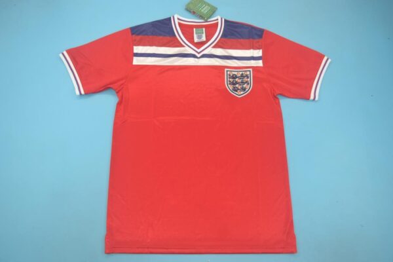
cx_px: 196
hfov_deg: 57.2
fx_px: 360
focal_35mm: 33
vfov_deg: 40.0
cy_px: 131
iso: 200
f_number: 3.8
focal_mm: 22
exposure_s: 1/100
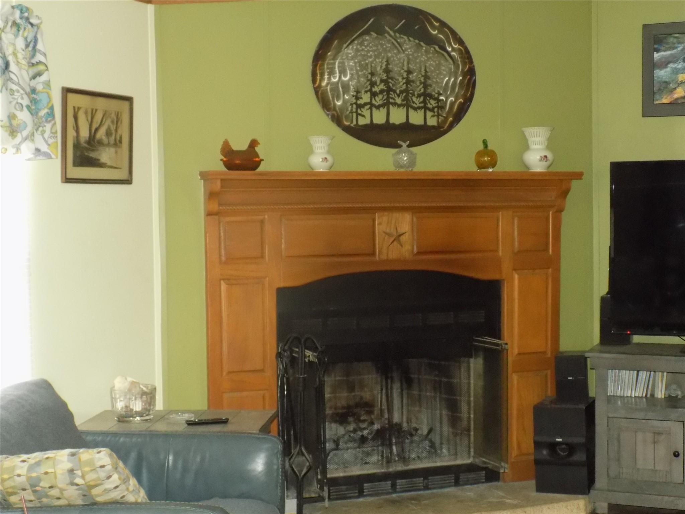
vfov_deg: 28.0
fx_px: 1029
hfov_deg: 36.8
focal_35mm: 52
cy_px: 257
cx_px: 342
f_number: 3.9
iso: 720
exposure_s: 1/30
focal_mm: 9.3
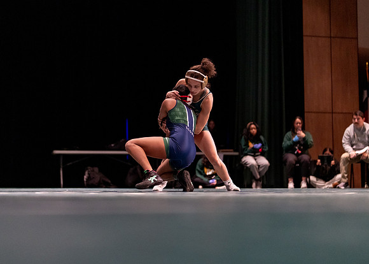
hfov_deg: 26.2
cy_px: 110
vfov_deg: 18.8
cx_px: 163
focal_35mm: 76
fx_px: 793
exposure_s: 1/1000
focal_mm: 50
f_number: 1.2
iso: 1600
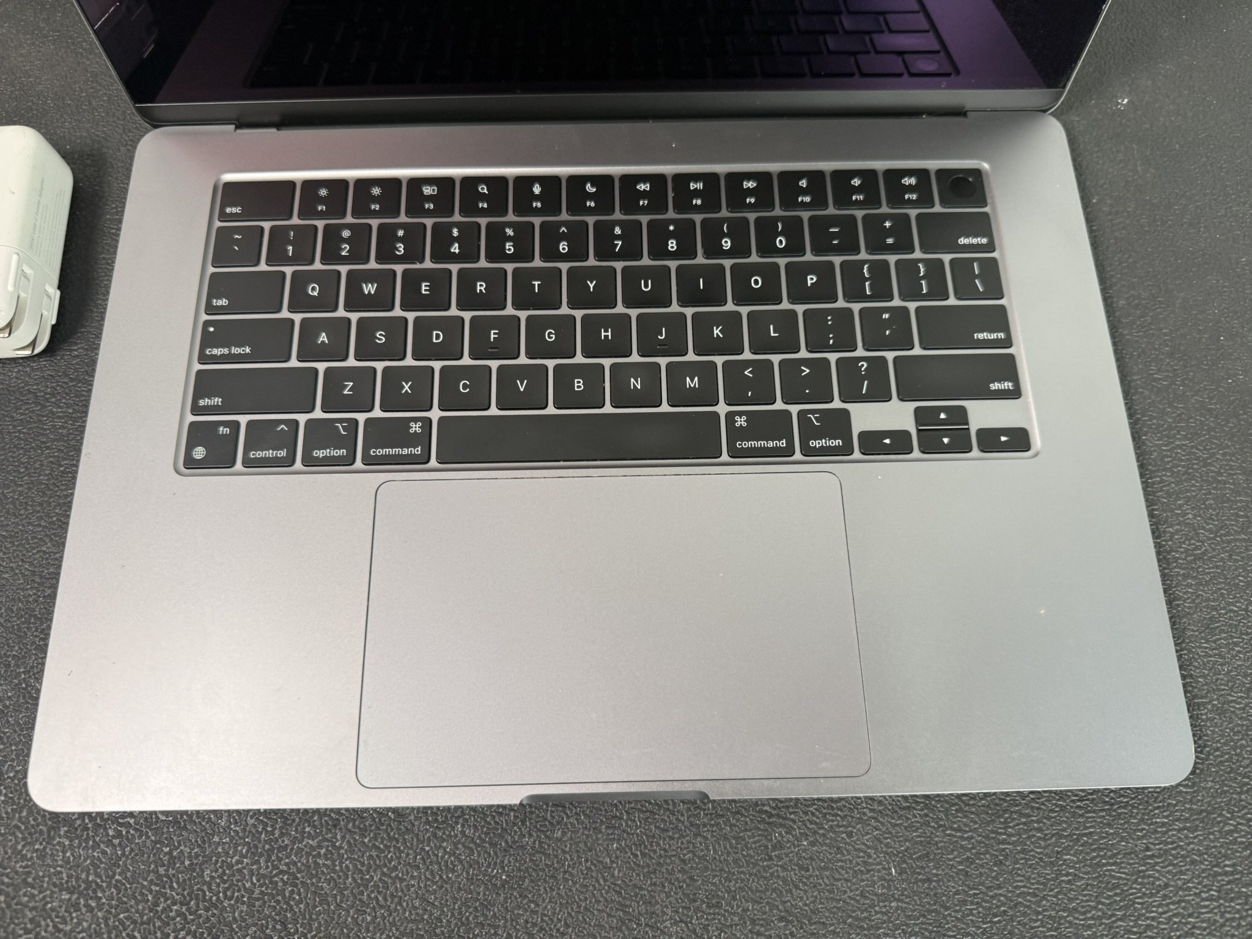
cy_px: 470
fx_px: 868
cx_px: 626
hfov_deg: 71.6
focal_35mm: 24
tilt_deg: -71.2
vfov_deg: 56.8
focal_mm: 6.76
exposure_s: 1/119
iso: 160
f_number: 1.78
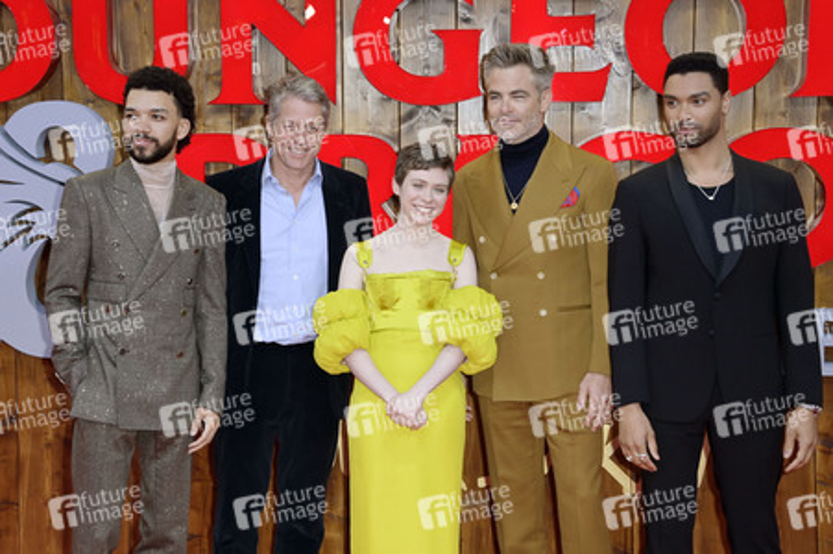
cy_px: 277
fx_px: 1434
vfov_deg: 21.9
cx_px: 416
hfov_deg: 32.4
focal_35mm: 62
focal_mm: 62
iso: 640
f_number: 5.6
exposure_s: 1/200
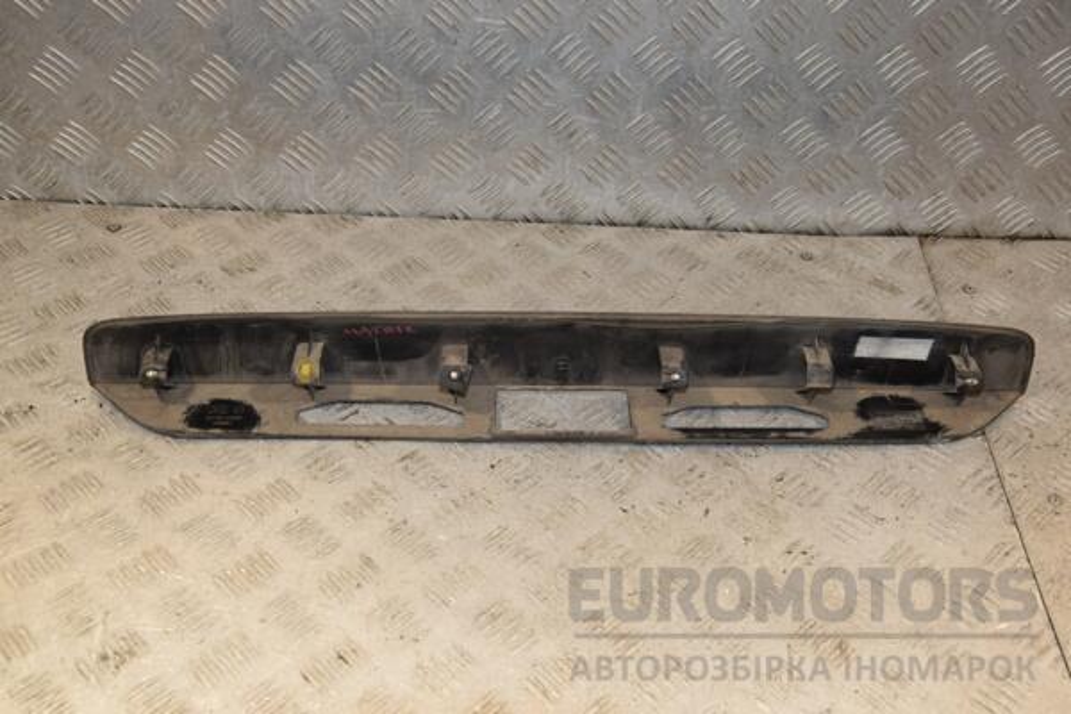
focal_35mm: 42
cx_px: 536
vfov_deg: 31.9
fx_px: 1249
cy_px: 357
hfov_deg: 46.4
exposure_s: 1/200
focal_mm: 28
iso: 800
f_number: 7.1
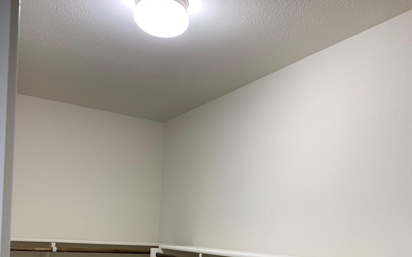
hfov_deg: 52.7
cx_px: 205
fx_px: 415
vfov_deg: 32.4
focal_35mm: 37
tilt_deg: +0.6
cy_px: 239
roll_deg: -3.4
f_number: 1.8
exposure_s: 1/60
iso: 80
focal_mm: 4.25
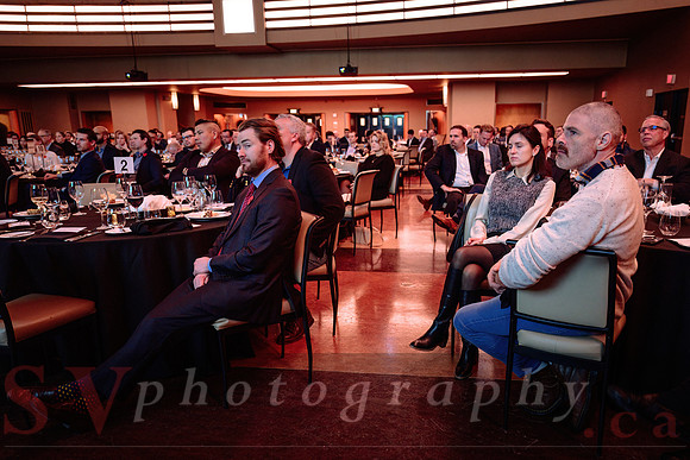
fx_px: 510
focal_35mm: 27
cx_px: 380
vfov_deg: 48.5
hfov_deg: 68.0
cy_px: 251
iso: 1600
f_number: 2.8
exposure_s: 1/20
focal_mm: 24
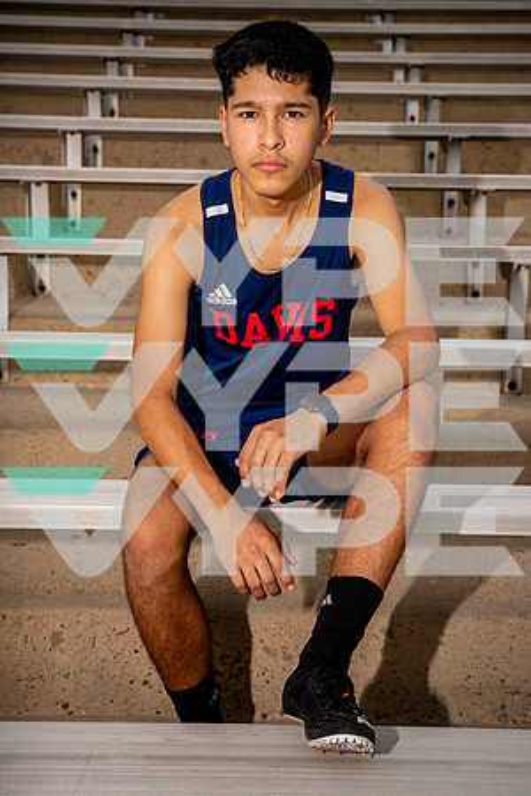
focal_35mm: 52
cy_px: 398
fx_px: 1150
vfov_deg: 38.2
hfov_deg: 26.0
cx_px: 266
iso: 80
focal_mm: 52
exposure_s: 1/250
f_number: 6.3
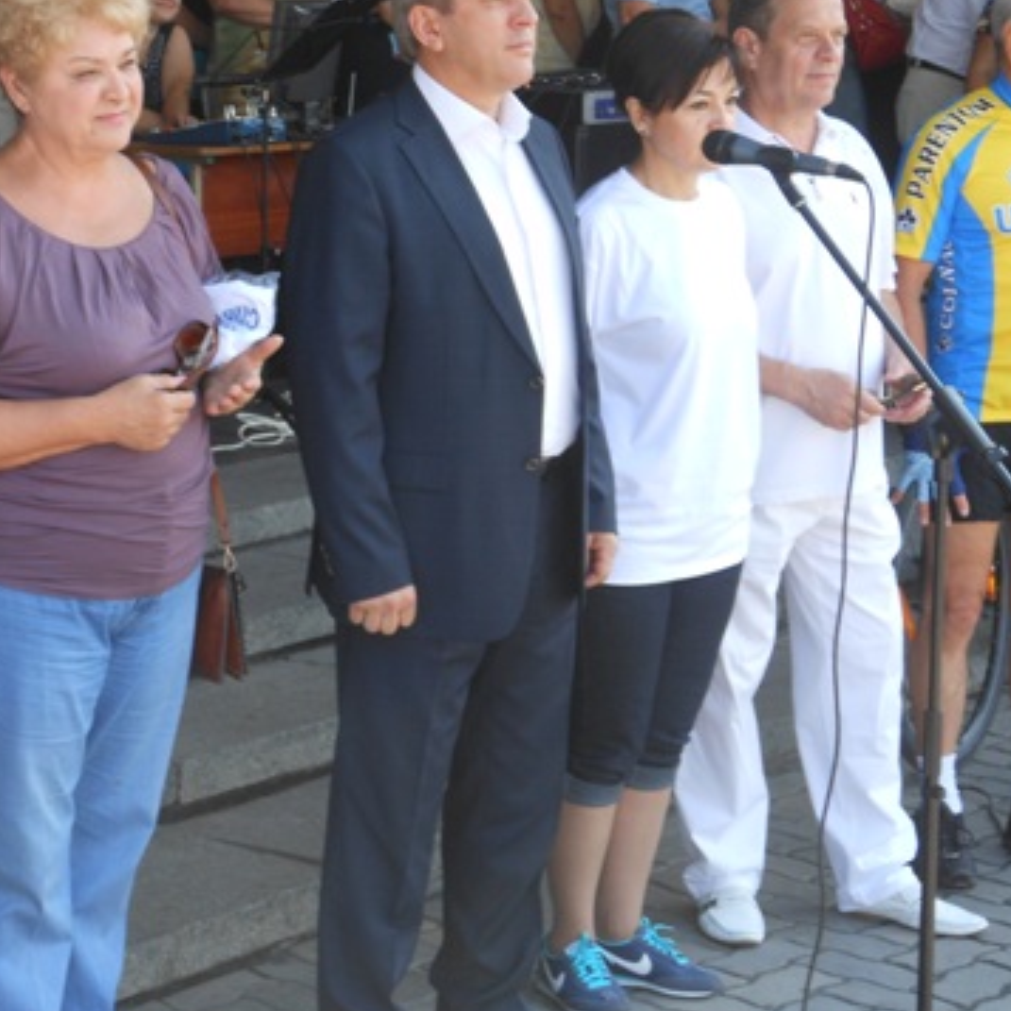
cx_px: 286
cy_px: 416
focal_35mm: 98
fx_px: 3238
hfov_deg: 17.7
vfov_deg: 17.7
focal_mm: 11.7
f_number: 4.3
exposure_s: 1/80
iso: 80
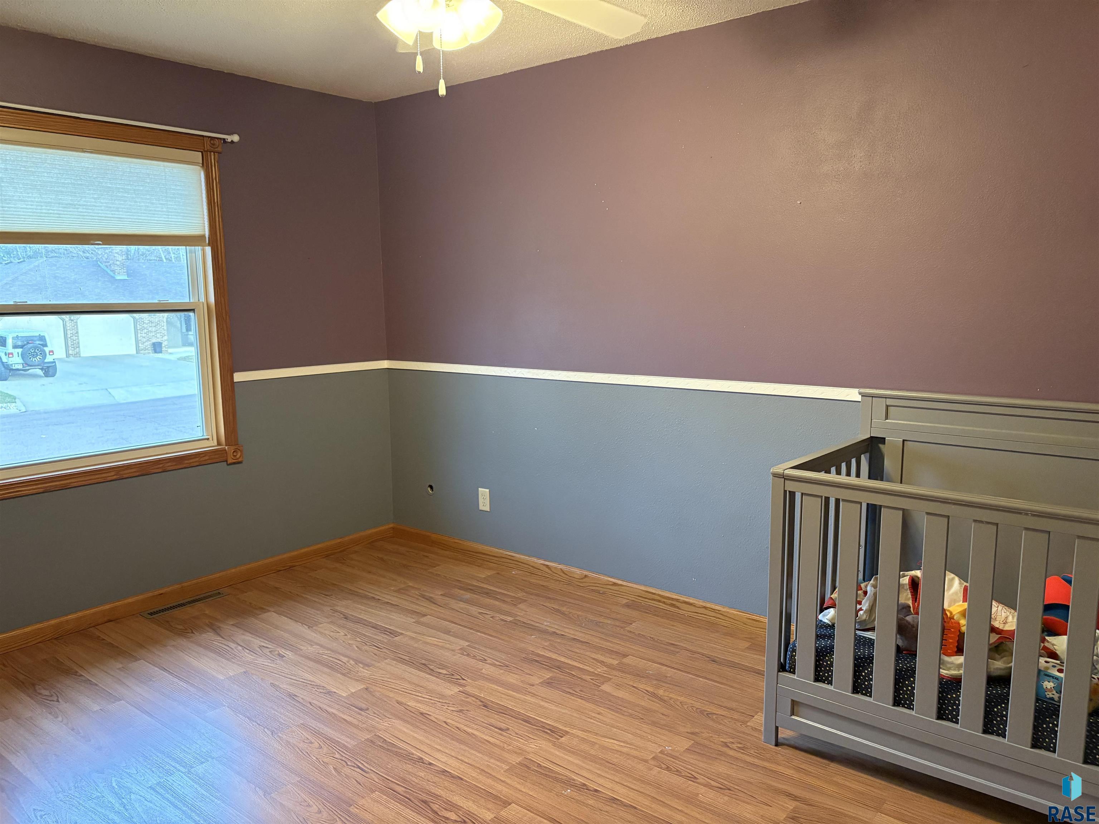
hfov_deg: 67.3
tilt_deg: -8.3
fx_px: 825
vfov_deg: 53.1
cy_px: 412
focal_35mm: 26
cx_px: 550
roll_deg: +0.9
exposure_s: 1/60
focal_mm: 5.96
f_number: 1.6
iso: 500
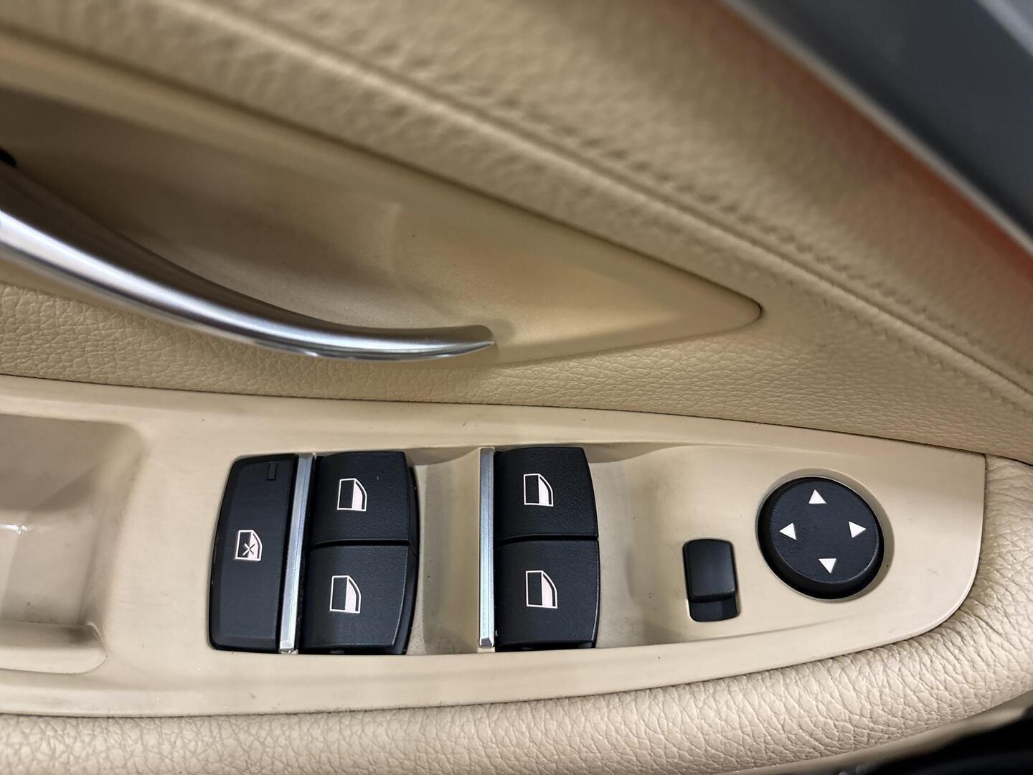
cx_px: 516
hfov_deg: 67.3
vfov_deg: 53.1
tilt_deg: -48.0
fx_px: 776
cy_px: 388
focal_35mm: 26
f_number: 1.6
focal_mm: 5.96
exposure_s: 1/46
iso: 320
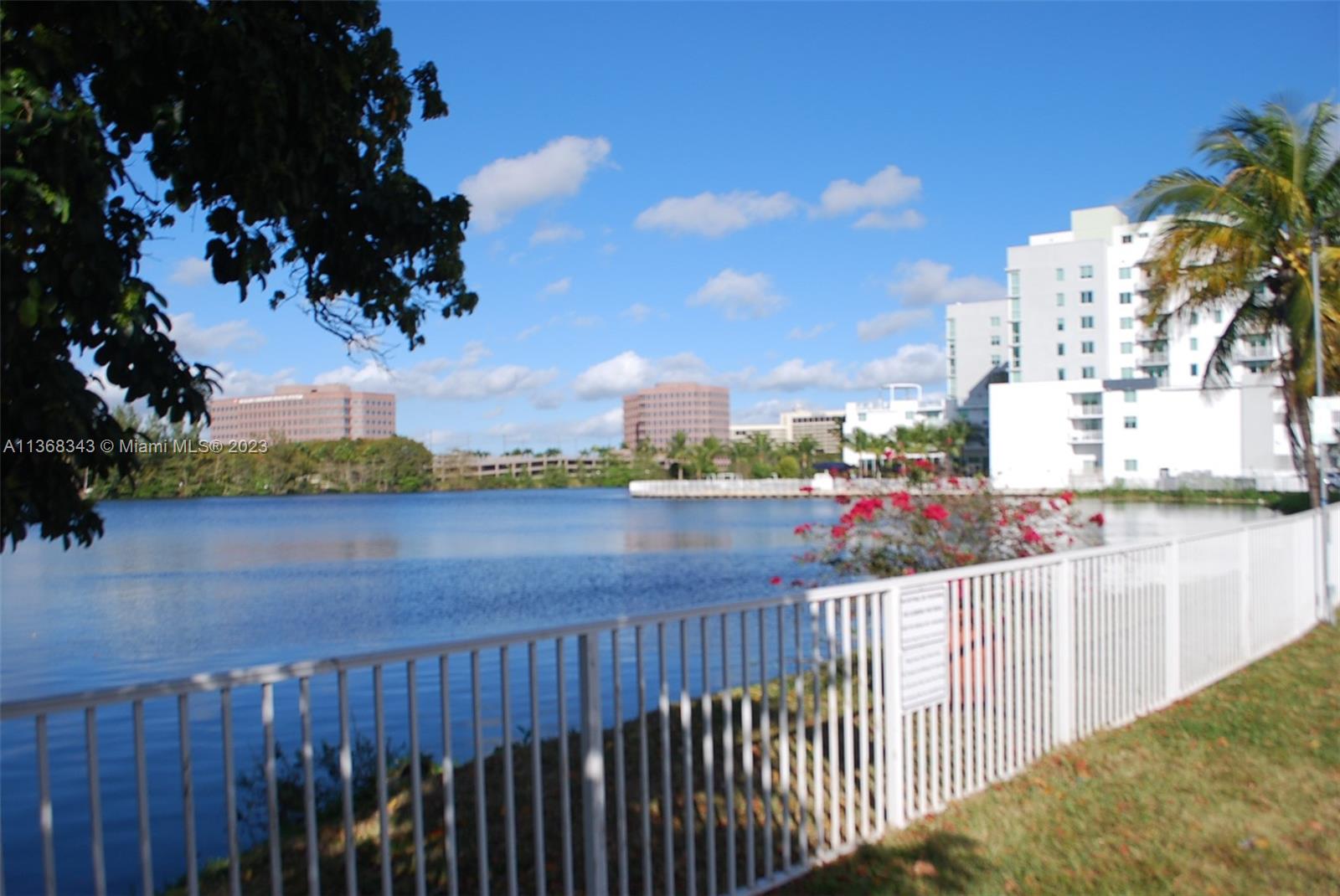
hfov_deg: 67.3
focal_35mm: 27
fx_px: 1006
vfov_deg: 48.0
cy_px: 448
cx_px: 670
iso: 100
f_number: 9
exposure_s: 1/320
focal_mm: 18
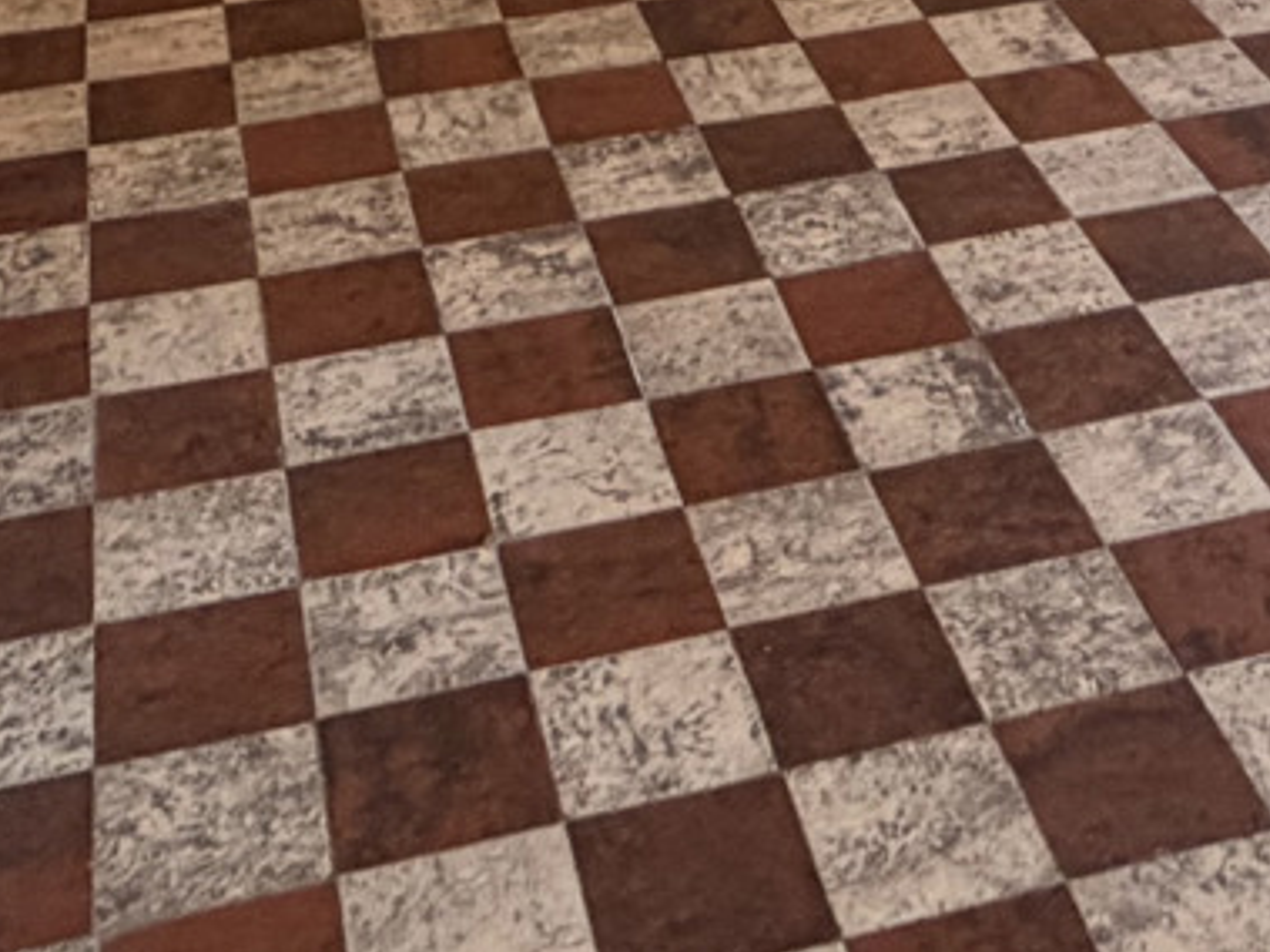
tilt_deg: -7.0
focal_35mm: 71
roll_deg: +0.0
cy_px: -825
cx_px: 895
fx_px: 2604
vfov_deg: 16.7
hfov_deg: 27.2
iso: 250
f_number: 2.2
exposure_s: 1/100
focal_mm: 2.22
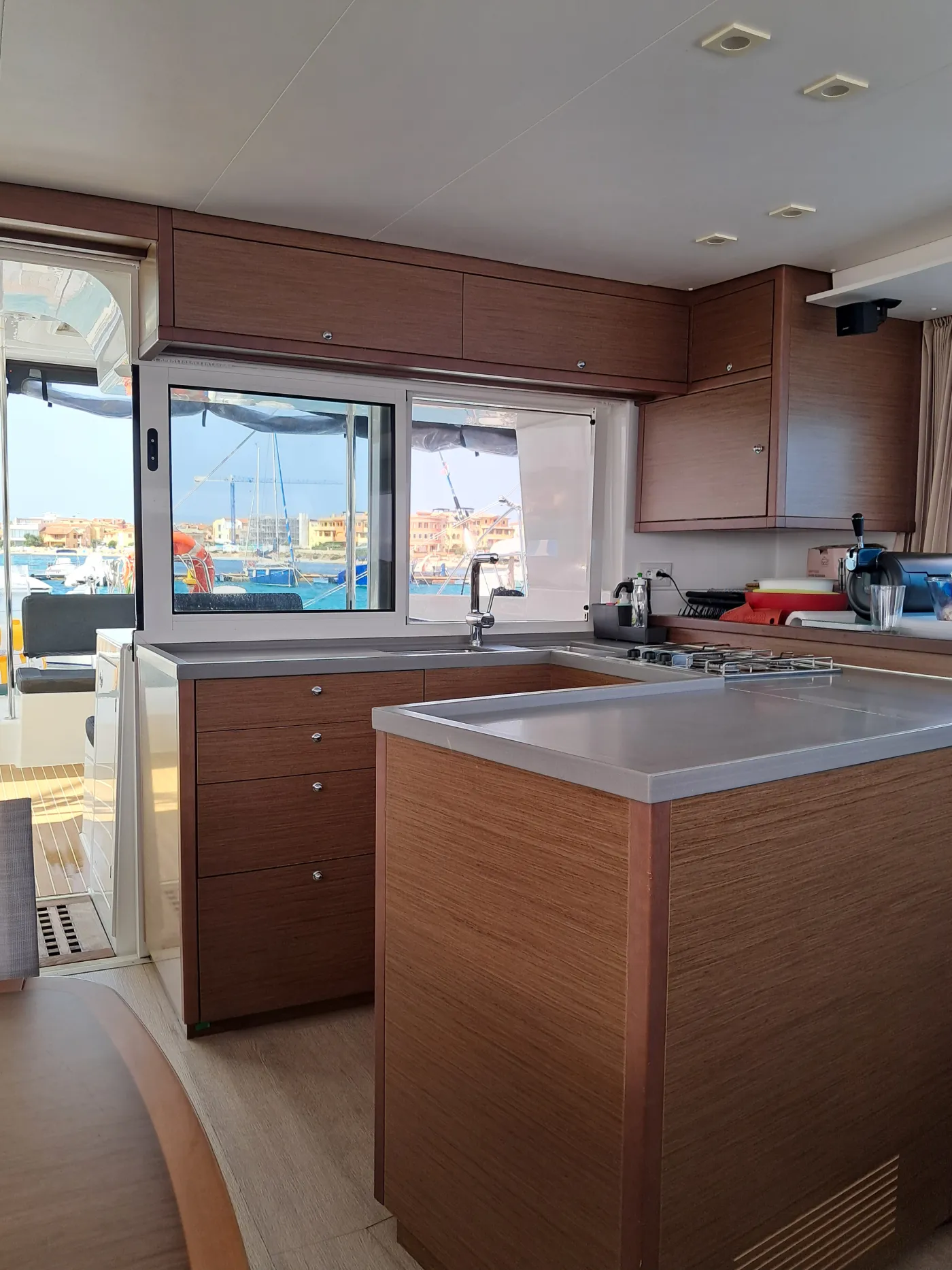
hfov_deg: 51.3
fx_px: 990
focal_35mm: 27
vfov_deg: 65.3
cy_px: 635
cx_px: 476
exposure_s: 1/120
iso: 50
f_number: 1.8
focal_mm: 4
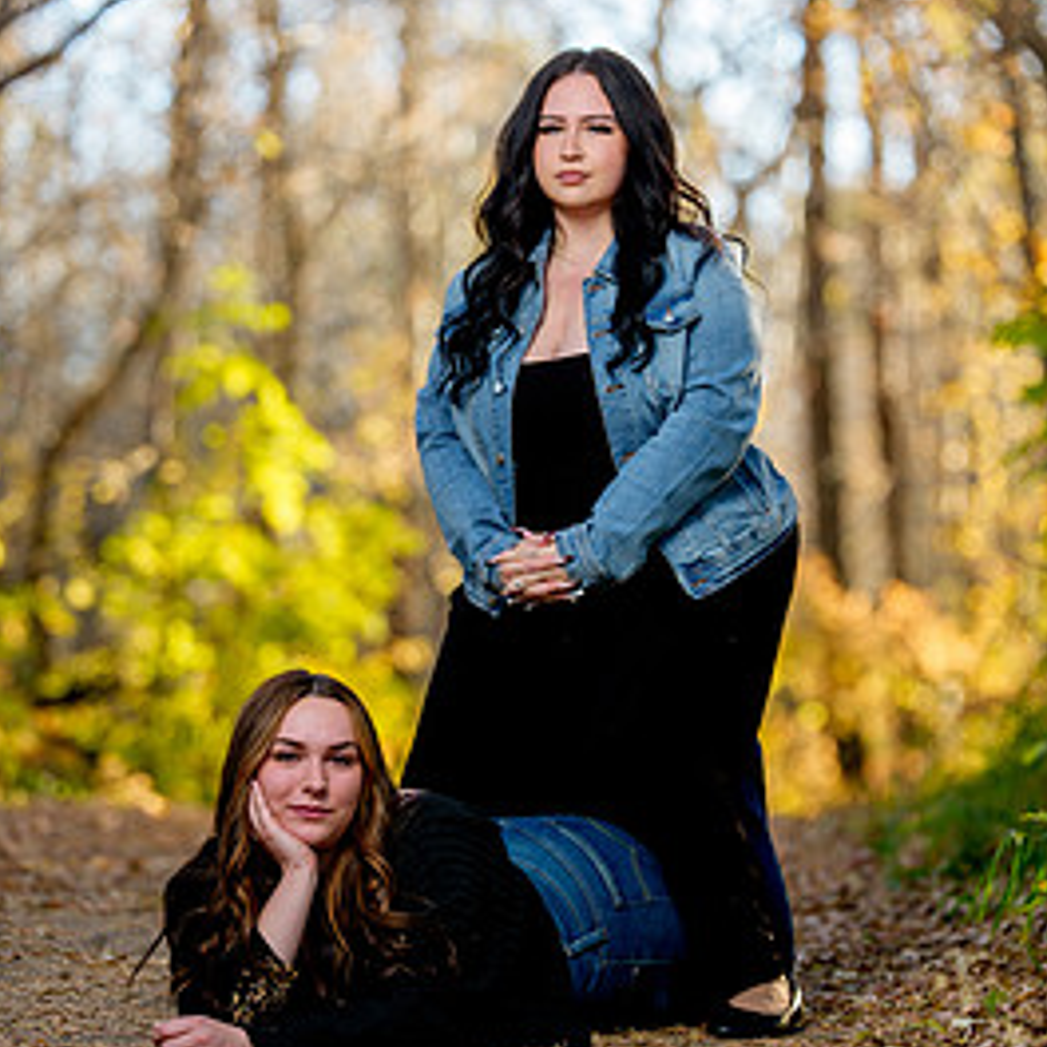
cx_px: 512
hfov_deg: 12.6
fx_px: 4757
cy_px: 456
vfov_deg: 12.6
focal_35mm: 139
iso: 200
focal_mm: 96
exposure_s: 1/125
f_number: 2
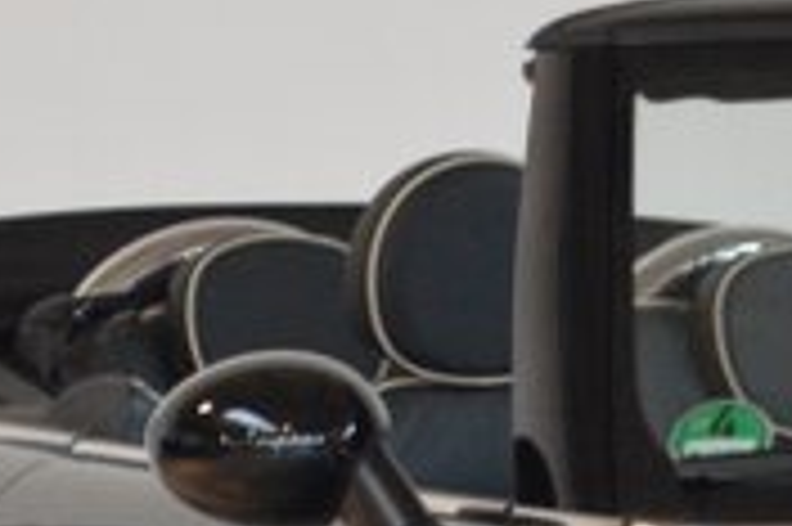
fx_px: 10506
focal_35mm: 478
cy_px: 935
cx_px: 1152
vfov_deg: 2.9
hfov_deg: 4.3
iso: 2200
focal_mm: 70
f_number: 5.3
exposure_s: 1/60
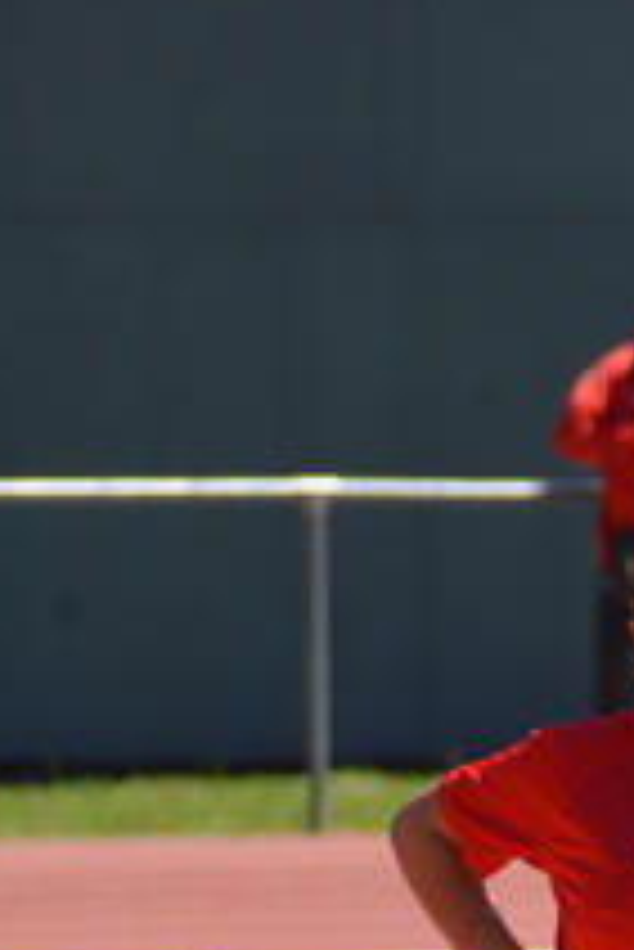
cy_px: 1108
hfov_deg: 1.6
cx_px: 625
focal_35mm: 853
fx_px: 22495
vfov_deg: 2.4
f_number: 6.3
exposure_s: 1/1250
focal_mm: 200
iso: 400
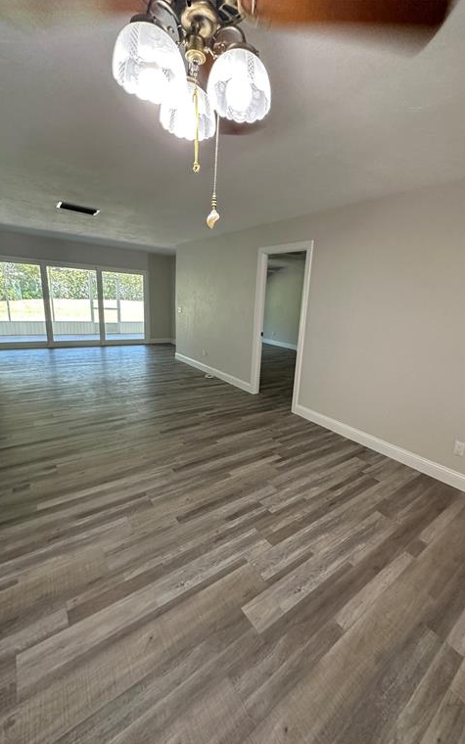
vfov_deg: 101.5
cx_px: 256
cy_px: 371
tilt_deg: -10.8
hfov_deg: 74.6
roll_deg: -3.9
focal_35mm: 15
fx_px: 304
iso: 320
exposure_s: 1/120
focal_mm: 2.22
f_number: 2.2
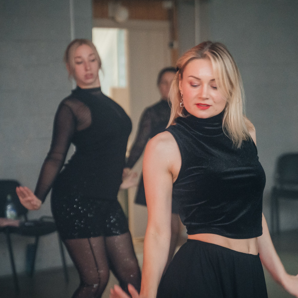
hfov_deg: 13.9
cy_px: 140
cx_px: 179
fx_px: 1217
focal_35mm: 125
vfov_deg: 14.0
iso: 8000
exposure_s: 1/60
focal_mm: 75
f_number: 2.8
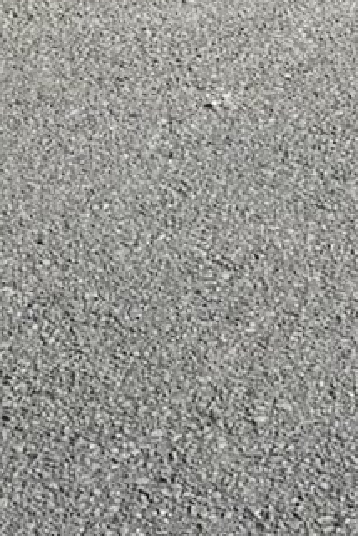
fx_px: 2968
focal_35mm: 199
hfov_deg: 6.9
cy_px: -613
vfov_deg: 9.5
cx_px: 412
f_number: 1.78
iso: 80
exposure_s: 1/3247
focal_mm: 6.76
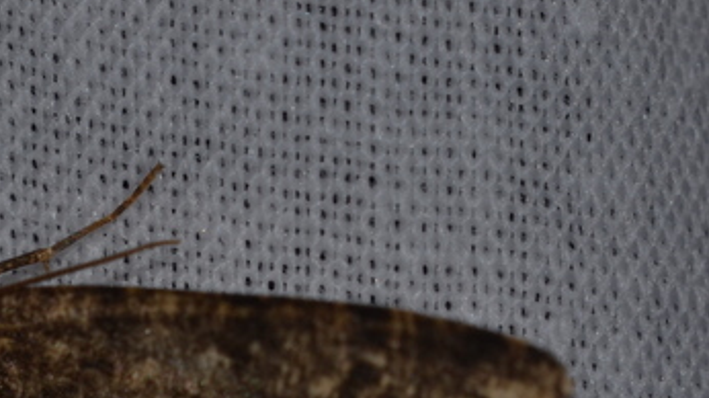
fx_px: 15168
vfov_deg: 1.5
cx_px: 57
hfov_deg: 2.7
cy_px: 521
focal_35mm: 807
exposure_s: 1/125
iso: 100
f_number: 8
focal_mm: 185
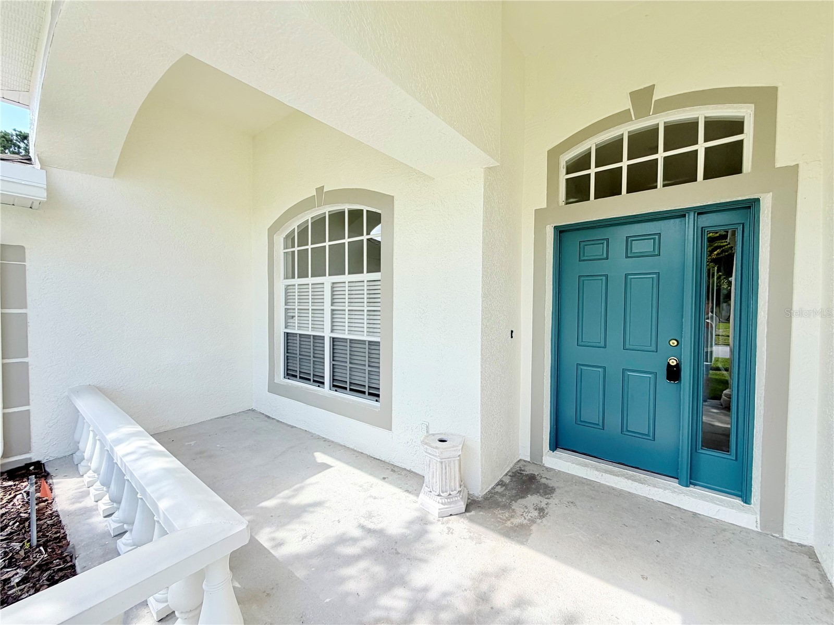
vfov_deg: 85.7
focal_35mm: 14
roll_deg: -0.4
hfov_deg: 102.1
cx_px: 417
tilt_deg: -4.2
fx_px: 337
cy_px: 312
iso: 50
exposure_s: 1/502
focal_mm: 2.22
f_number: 2.2
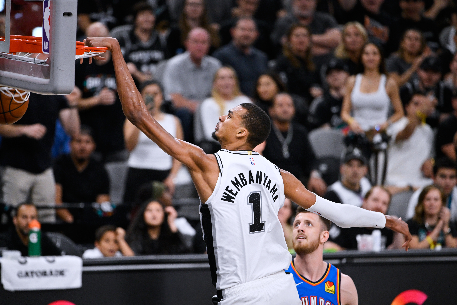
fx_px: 5077
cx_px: 228
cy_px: 152
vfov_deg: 3.4
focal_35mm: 400
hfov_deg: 5.2
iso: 3200
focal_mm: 400
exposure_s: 1/1250
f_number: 4.5
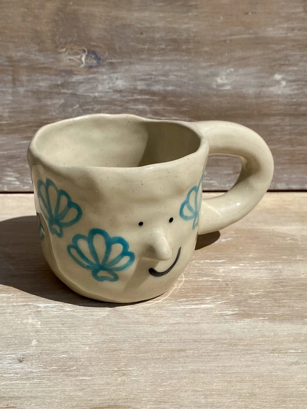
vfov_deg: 67.3
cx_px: 154
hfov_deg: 53.1
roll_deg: +0.3
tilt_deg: -25.6
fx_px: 307
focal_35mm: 26
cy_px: 204
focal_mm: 4.25
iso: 32
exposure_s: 1/8197
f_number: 1.8
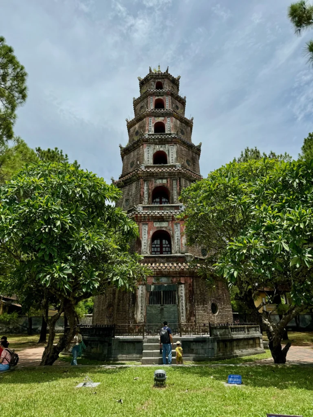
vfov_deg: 71.6
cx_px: 156
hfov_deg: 56.8
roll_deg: +0.6
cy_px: 208
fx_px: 289
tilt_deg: +20.8
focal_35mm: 24
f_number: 1.78
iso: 80
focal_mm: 6.76
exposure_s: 1/9009
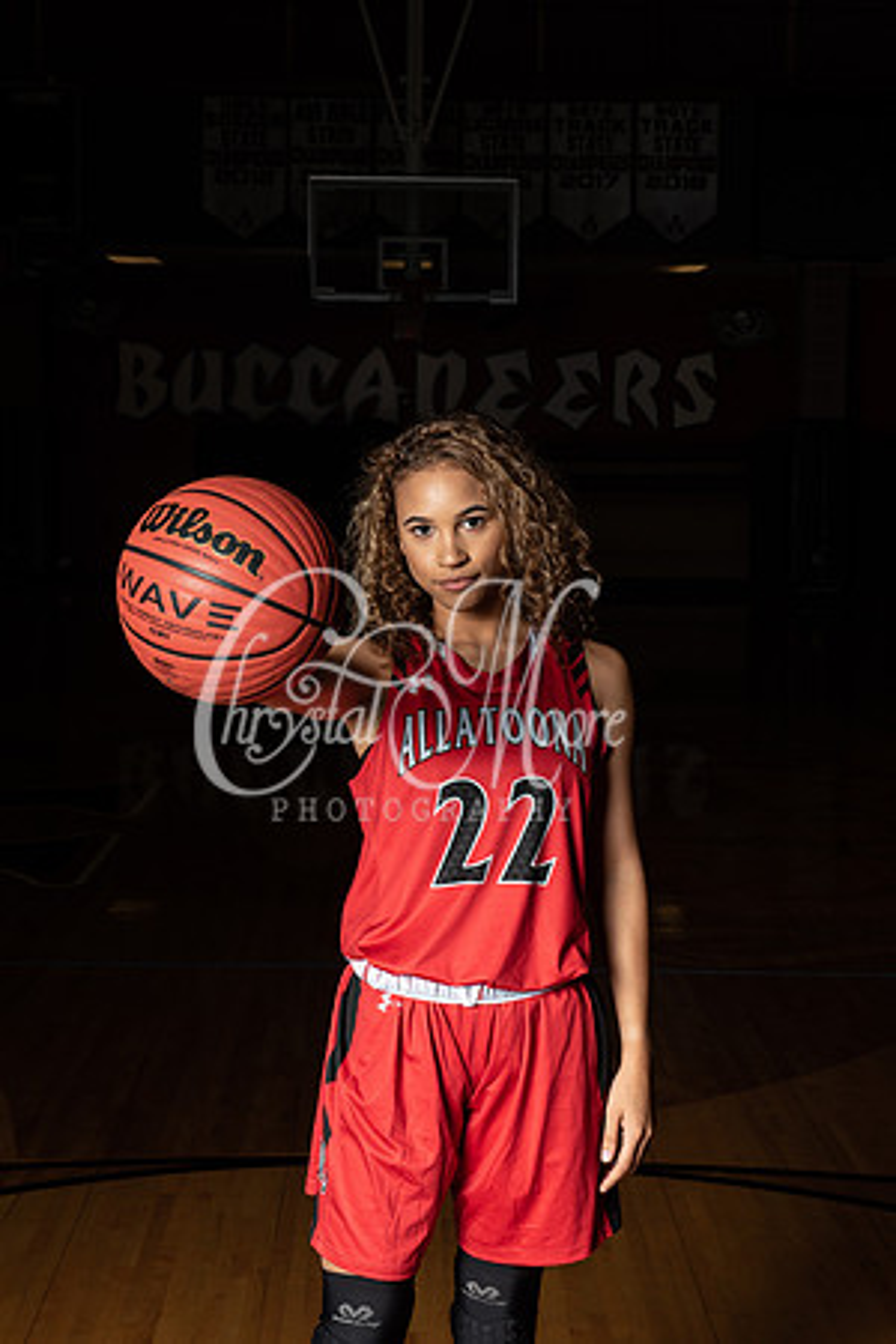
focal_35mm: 70
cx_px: 448
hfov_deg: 19.5
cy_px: 672
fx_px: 2613
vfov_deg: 28.8
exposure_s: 1/200
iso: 320
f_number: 14
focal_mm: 70
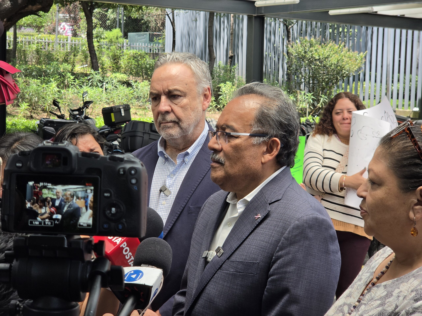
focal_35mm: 69
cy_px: 158
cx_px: 211
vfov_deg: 21.3
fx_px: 841
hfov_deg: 28.2
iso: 25
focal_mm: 7
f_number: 2.4
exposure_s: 1/182
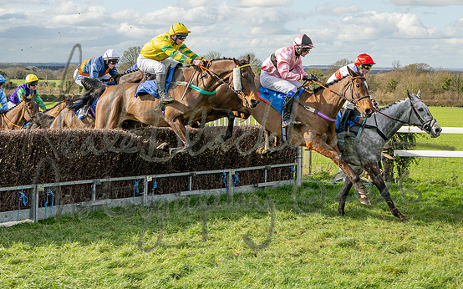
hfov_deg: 27.1
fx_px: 959
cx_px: 195
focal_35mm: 76
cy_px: 88
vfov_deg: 17.1
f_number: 4
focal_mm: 35
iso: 200
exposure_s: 1/1250
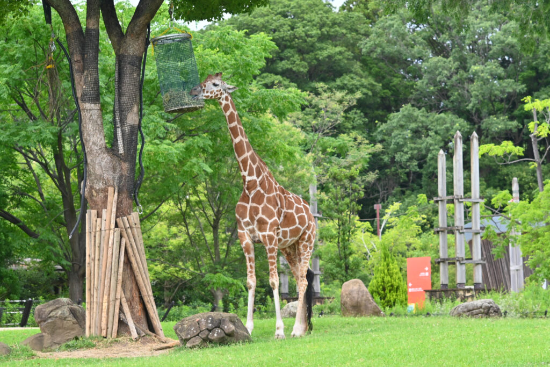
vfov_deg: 8.7
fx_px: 2399
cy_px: 184
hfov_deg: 13.1
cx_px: 275
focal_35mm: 157
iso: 160
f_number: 2.5
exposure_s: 1/160
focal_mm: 105
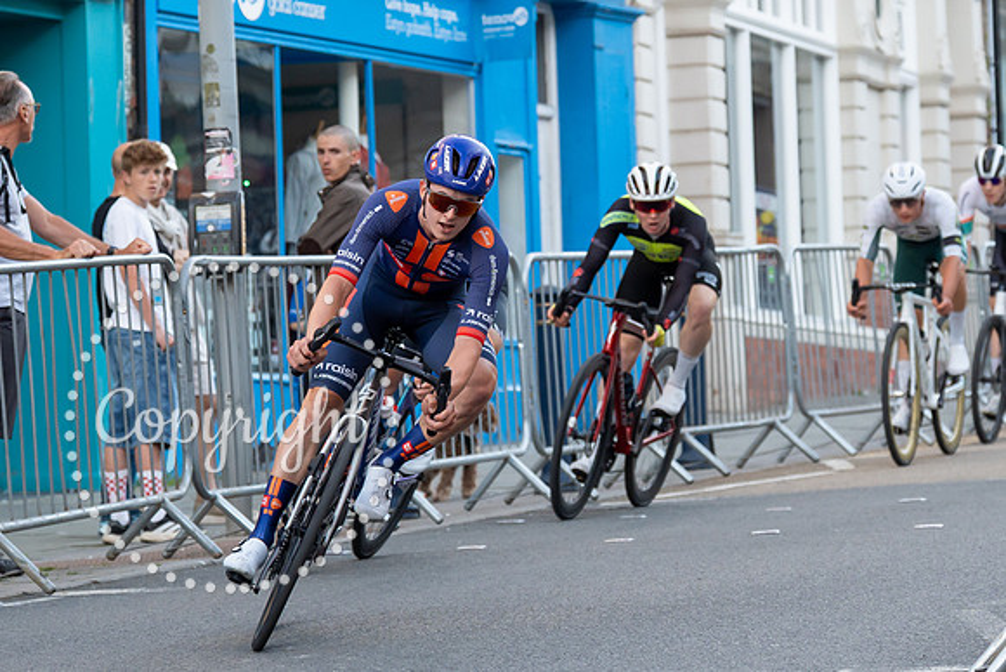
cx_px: 457
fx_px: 5666
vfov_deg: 6.8
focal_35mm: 203
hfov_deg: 10.1
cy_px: 119
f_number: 4
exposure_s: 1/640
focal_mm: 95
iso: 500
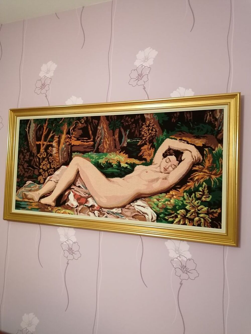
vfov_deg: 65.3
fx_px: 261
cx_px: 126
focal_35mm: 27
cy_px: 167
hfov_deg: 51.4
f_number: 1.8
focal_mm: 4.75
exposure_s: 1/16.7
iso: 1000
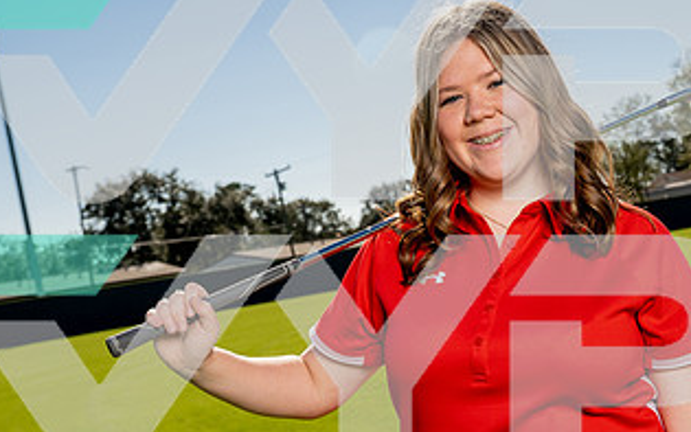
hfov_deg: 26.6
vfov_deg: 16.8
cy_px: 352
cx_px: 467
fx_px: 1450
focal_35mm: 77
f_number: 8
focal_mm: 41
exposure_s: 1/250
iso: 100
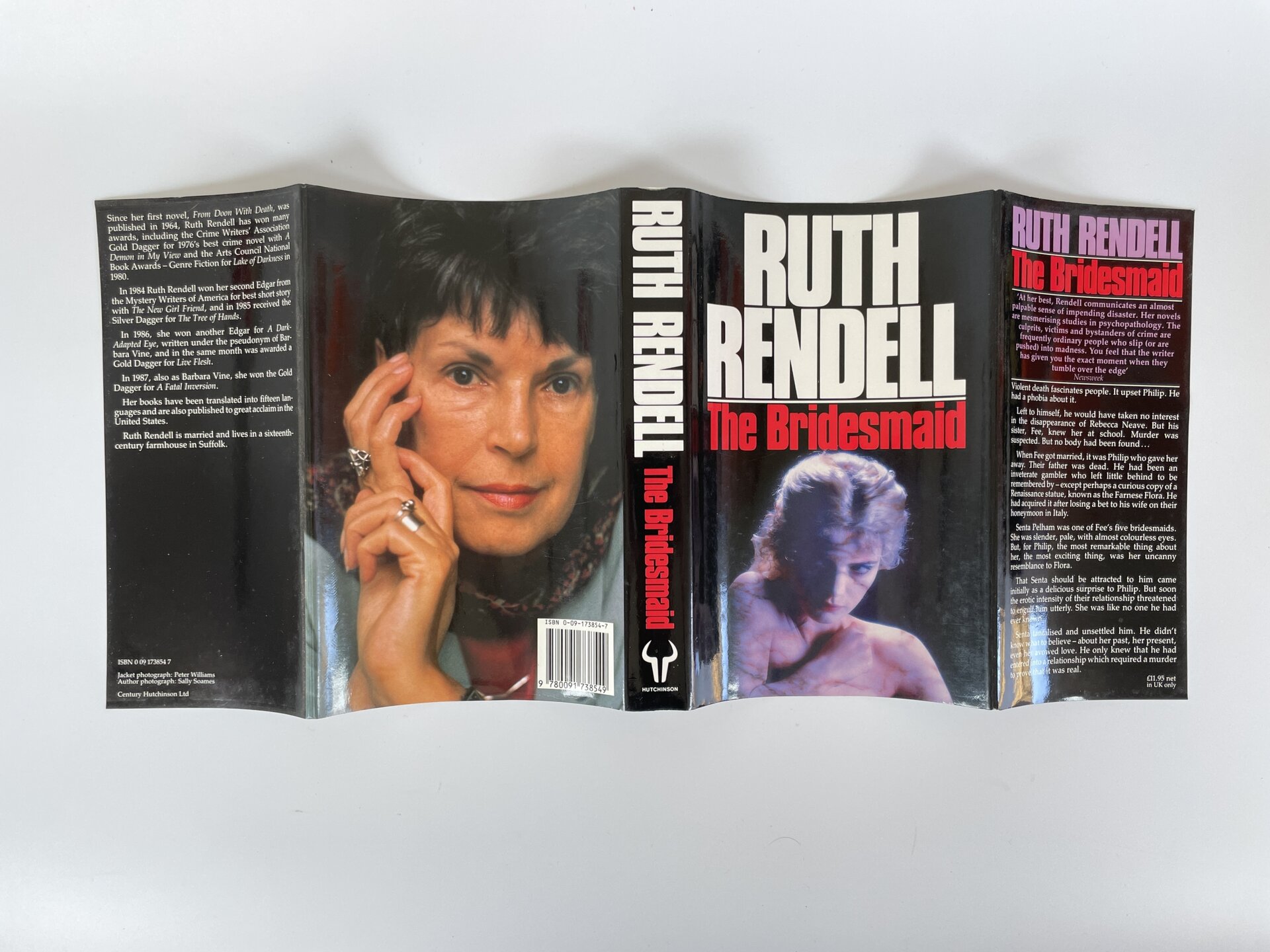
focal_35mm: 26
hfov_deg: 67.3
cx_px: 635
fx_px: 954
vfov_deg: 53.1
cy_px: 476
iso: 64
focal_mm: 4.2
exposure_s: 1/121
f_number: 1.6
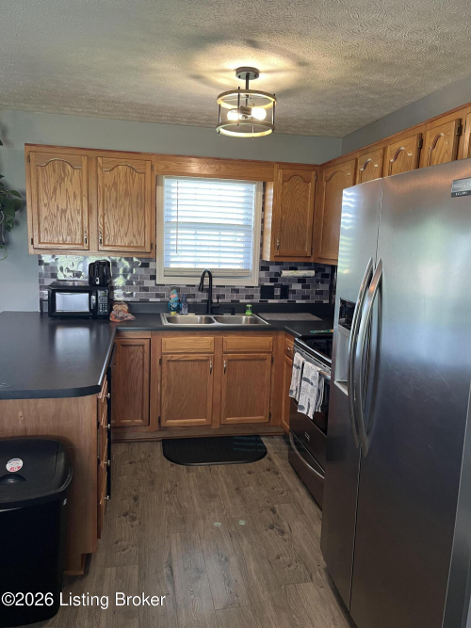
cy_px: 314
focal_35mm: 26
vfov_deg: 67.3
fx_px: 472
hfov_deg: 53.0
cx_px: 236
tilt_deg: -7.4
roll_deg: -1.0
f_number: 1.6
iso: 125
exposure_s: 1/60
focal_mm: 5.1
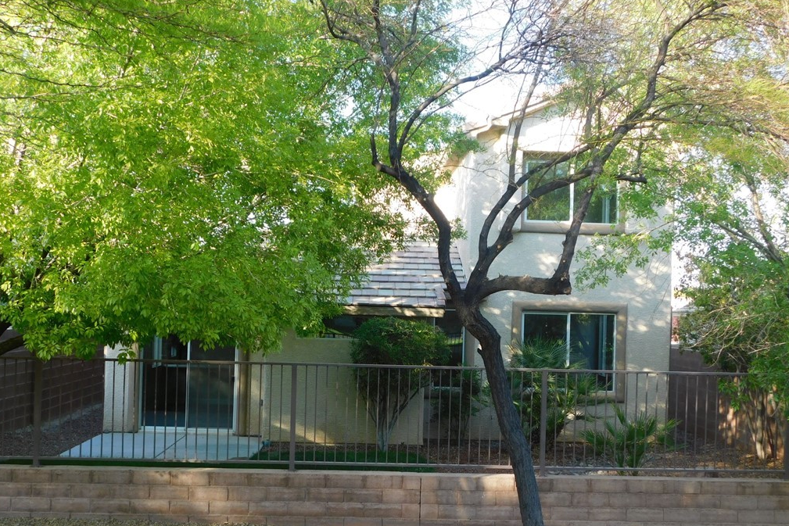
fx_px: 833
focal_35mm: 38
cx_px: 392
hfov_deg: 50.7
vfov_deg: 35.0
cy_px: 295
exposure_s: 1/125
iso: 125
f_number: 3.5
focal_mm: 6.3
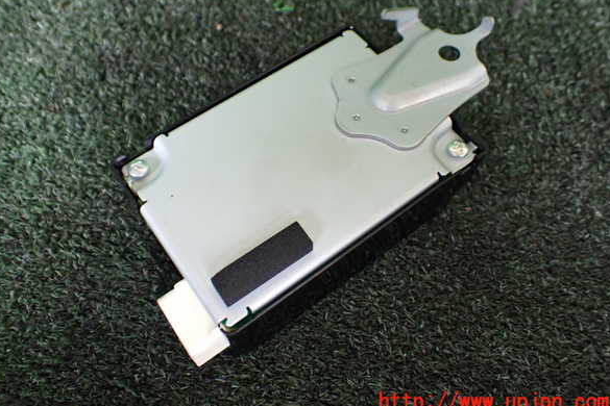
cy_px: 181
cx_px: 301
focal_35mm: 32
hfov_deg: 58.7
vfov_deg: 41.1
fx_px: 542
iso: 640
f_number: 2.3
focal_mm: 5.4
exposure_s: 1/125
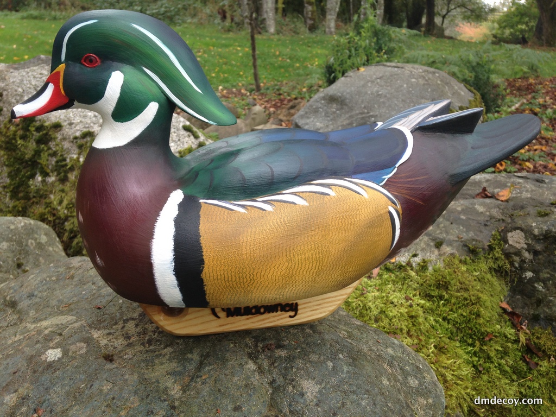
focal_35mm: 33
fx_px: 530
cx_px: 278
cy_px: 208
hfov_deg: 55.4
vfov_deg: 42.9
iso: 50
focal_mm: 4.12
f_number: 2.4
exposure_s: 1/138
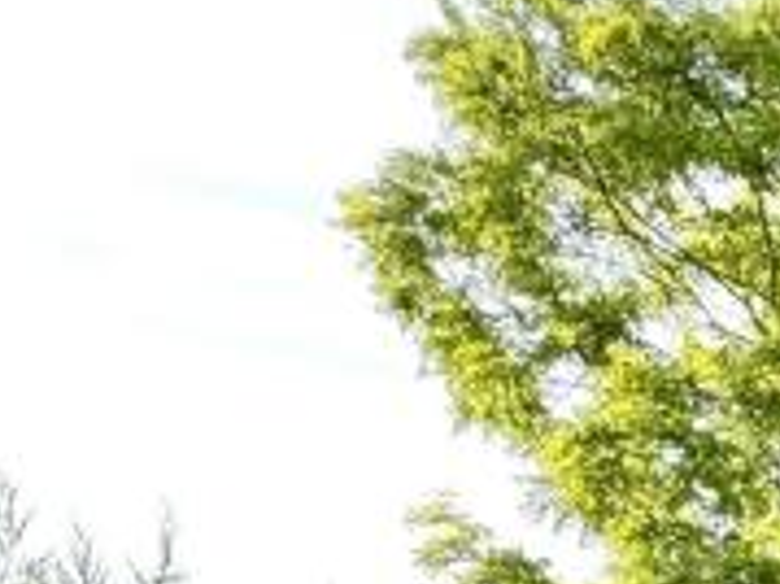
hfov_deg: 15.7
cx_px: 1769
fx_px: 1801
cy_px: 1325
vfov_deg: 14.0
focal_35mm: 80
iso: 50
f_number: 2.2
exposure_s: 1/344
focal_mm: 2.22
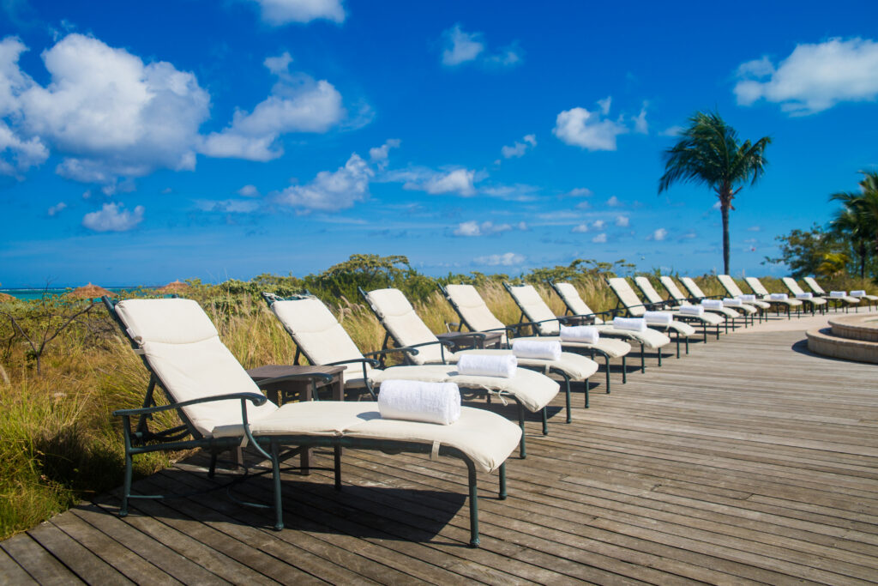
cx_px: 439
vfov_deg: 46.4
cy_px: 293
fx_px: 683
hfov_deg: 65.5
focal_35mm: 28
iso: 100
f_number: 5
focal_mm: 28
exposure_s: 1/1000
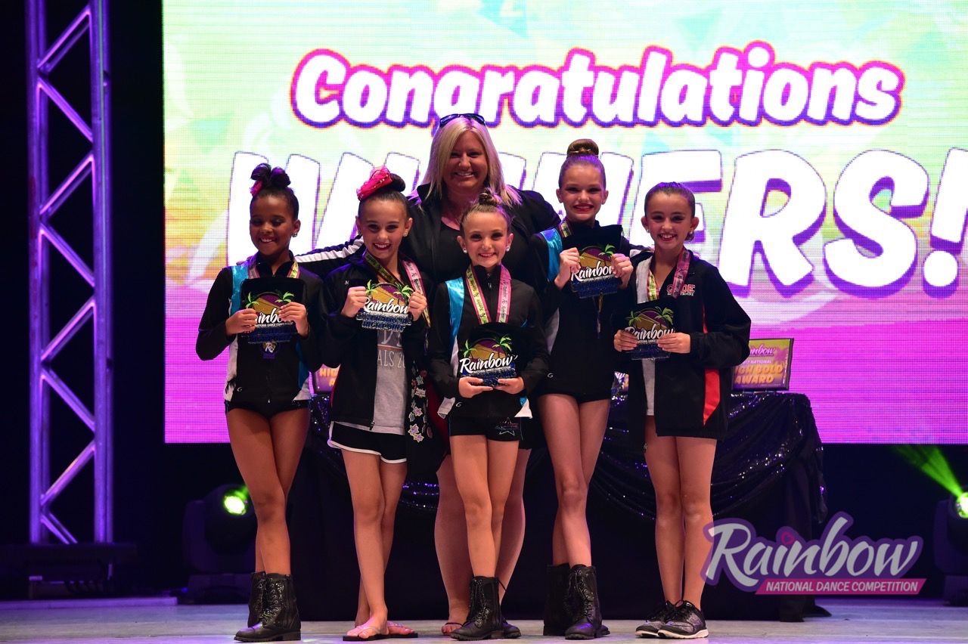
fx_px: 4703
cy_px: 322
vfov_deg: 7.8
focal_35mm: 175
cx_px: 484
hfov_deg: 11.8
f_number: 4.5
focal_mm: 175
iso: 4000
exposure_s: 1/640
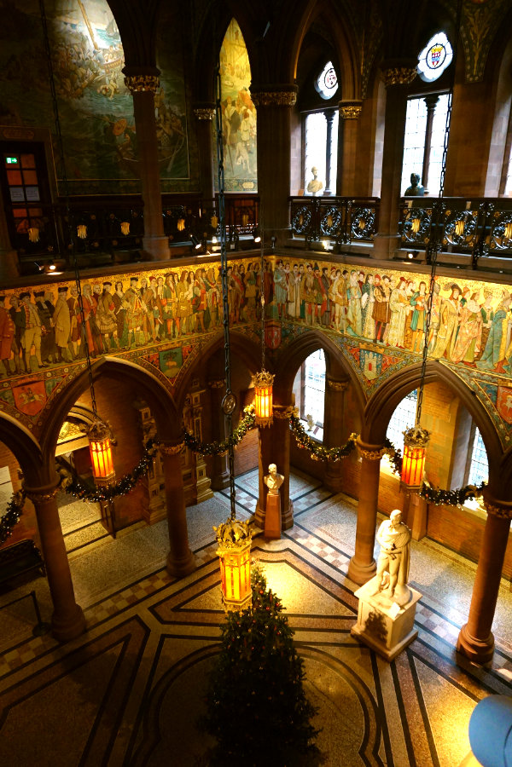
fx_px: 512
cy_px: 384
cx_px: 256
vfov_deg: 73.7
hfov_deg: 53.1
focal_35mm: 24
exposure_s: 1/60
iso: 2000
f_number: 4
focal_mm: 16
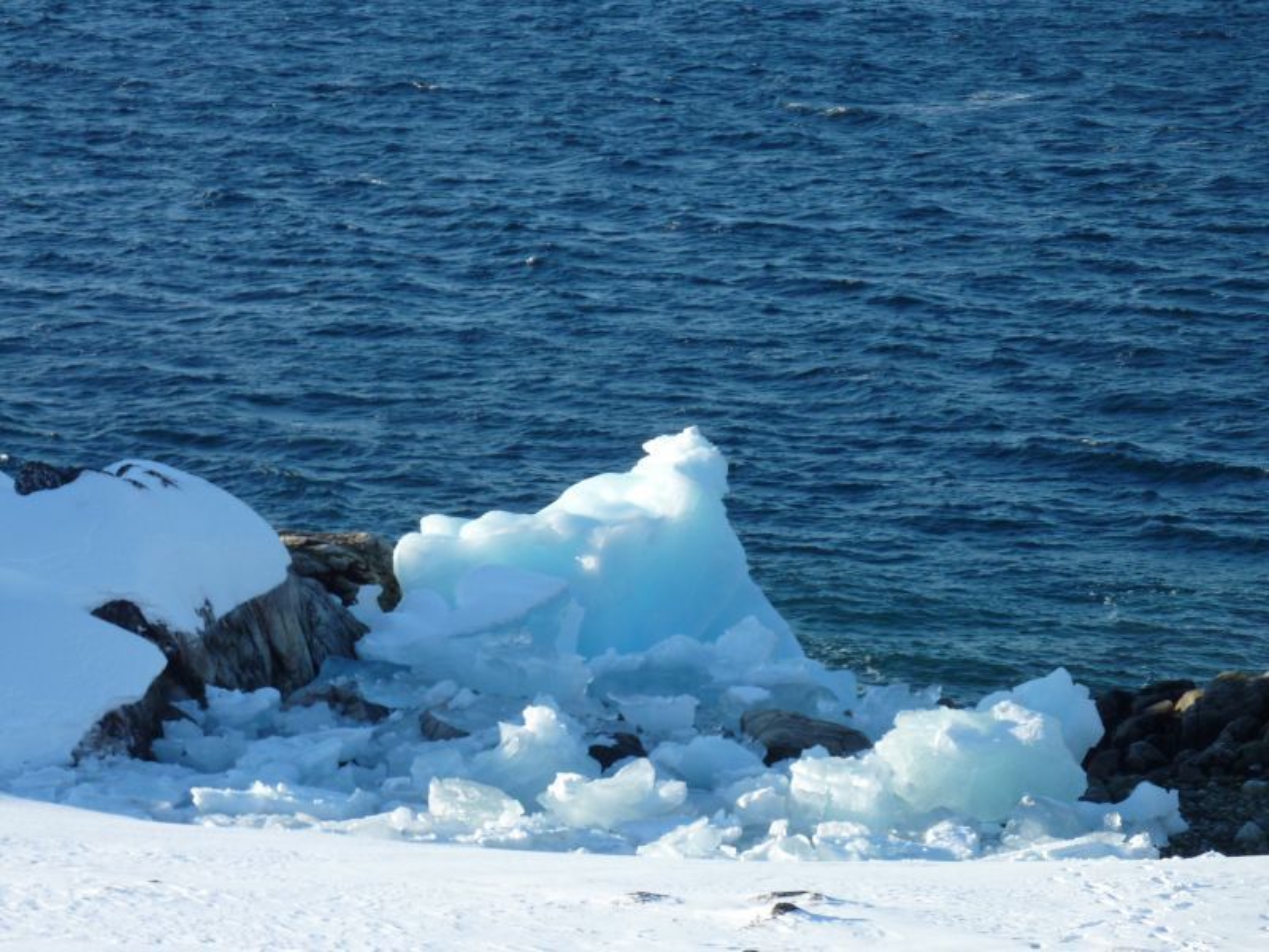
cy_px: 476
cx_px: 634
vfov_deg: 10.1
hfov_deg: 13.4
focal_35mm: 147
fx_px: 5389
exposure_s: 1/500
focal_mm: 24.1
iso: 125
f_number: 4.5
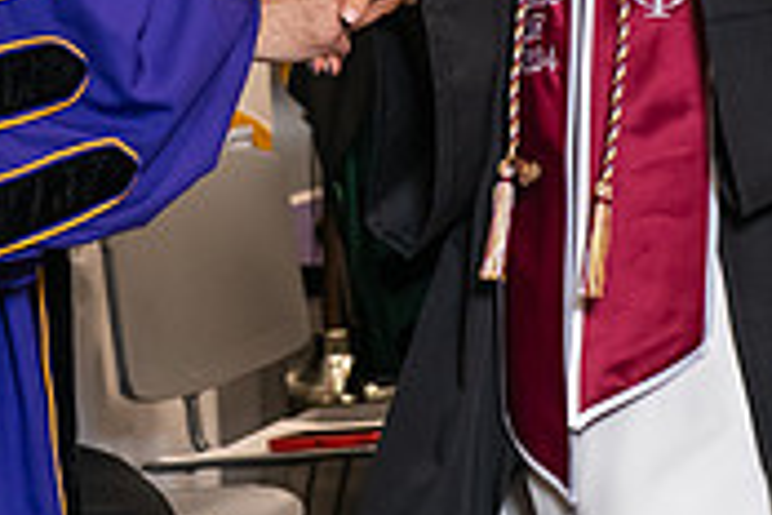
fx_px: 4717
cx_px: 182
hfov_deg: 9.3
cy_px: -309
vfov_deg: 6.2
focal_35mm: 220
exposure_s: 1/125
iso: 1600
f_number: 5
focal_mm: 66
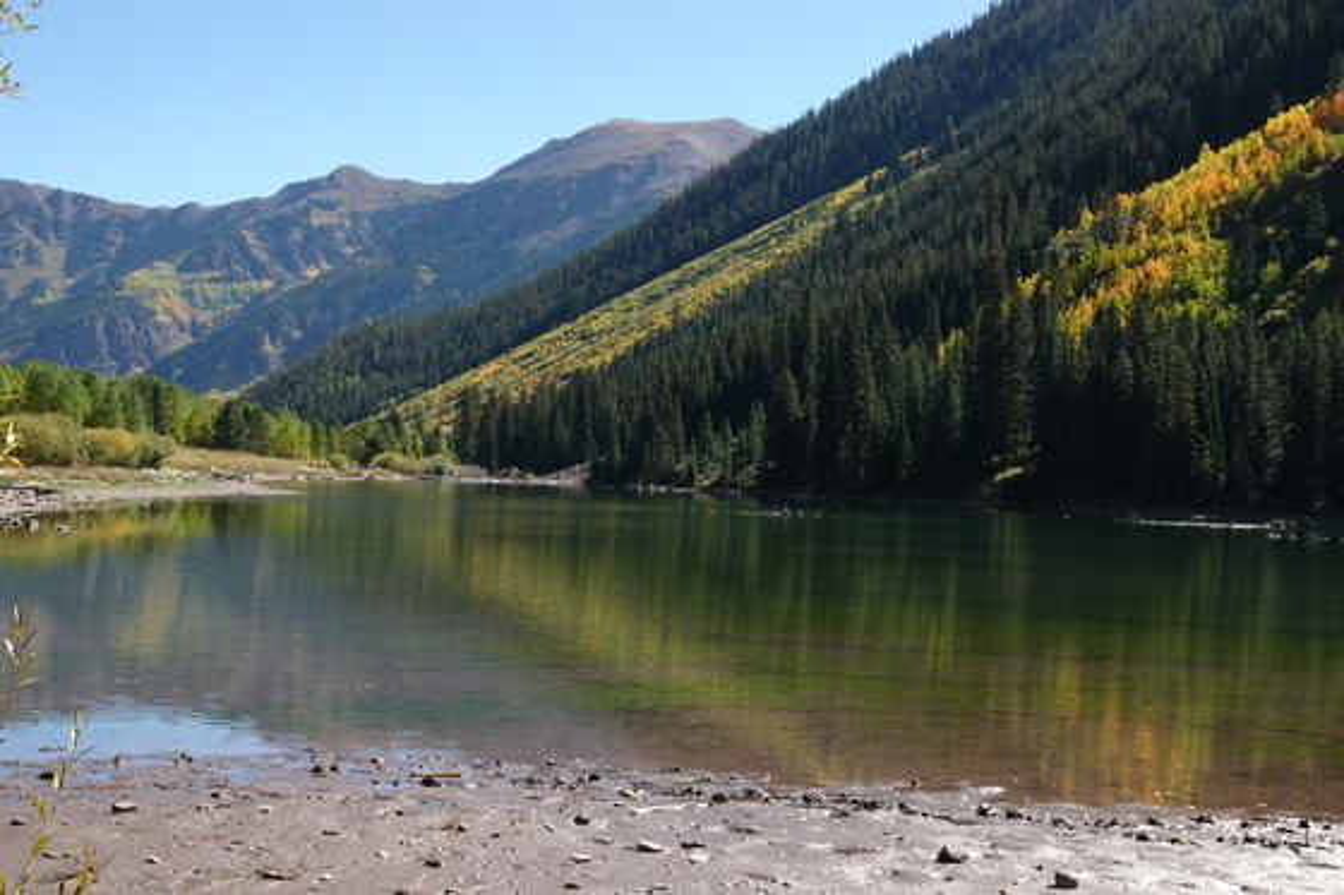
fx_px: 1717
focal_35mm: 46
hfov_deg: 42.8
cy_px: 448
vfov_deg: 29.2
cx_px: 672
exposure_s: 1/200
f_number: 11
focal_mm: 16.92
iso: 640
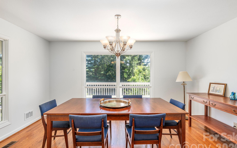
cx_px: 118
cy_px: 74
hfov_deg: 94.4
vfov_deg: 68.0
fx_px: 110
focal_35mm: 17
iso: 320
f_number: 8
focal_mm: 16
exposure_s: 1/160
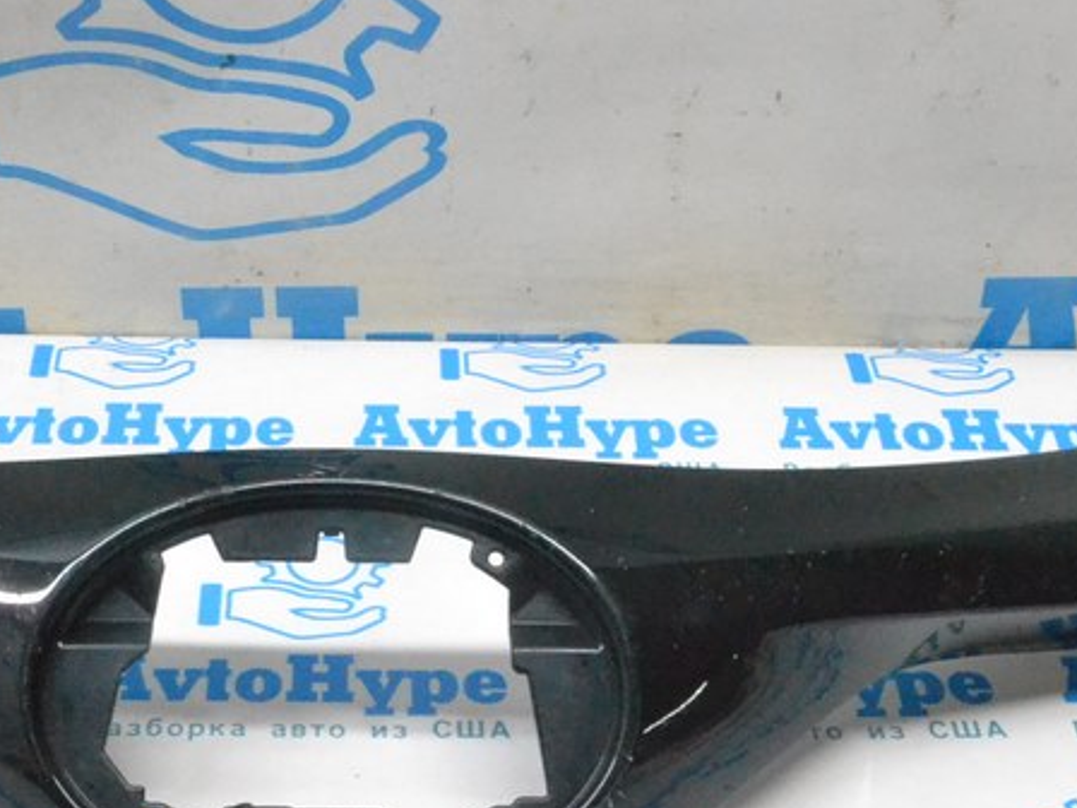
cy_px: 352
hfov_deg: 29.1
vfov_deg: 22.2
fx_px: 2053
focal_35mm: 66
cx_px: 325
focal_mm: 20
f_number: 13
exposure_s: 1/100
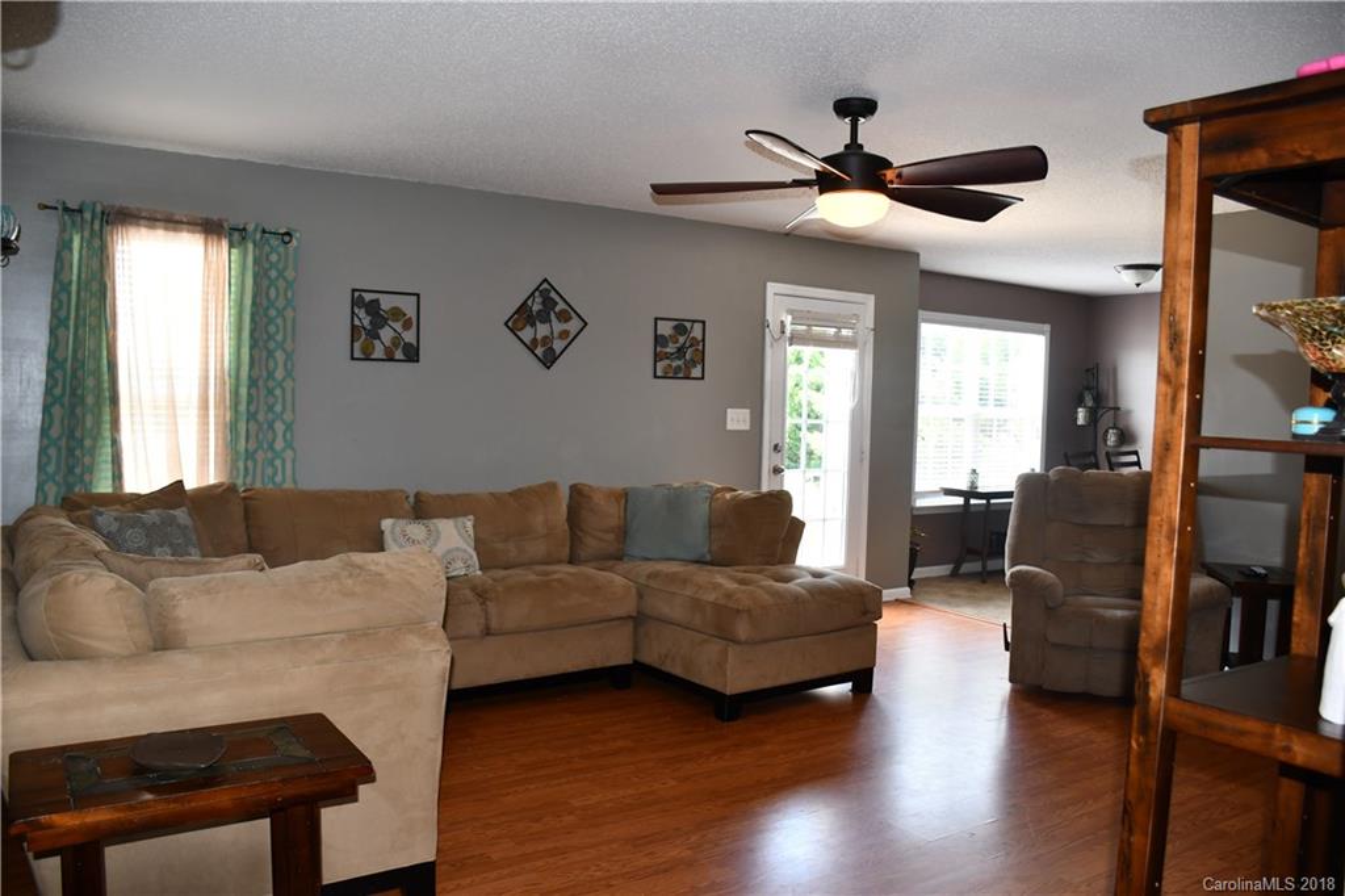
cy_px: 448
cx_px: 672
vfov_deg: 47.9
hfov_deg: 67.4
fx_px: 1008
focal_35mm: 27
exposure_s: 1/100
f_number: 3.5
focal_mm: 18
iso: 400
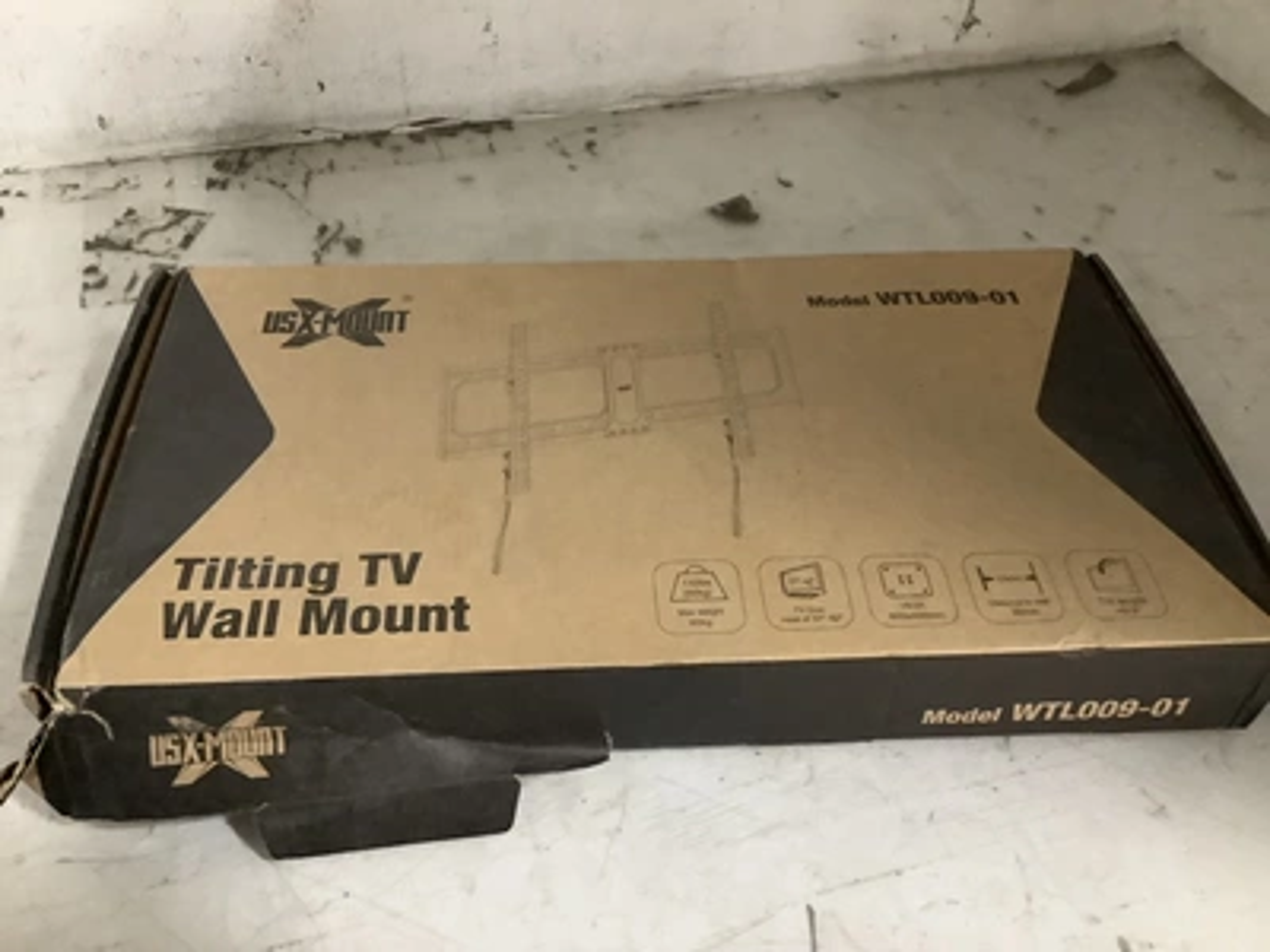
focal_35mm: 31
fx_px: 1137
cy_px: 476
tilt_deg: -47.2
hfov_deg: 58.4
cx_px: 635
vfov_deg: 45.4
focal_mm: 3.3
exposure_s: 1/30
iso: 640
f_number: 2.4
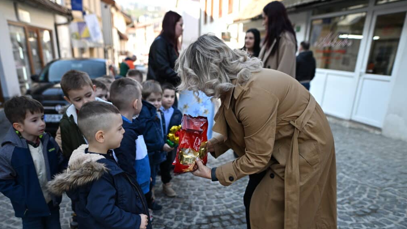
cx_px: 190
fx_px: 270
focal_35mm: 25
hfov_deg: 74.0
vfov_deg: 45.1
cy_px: 159
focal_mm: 20
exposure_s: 1/400
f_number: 1.4
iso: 50
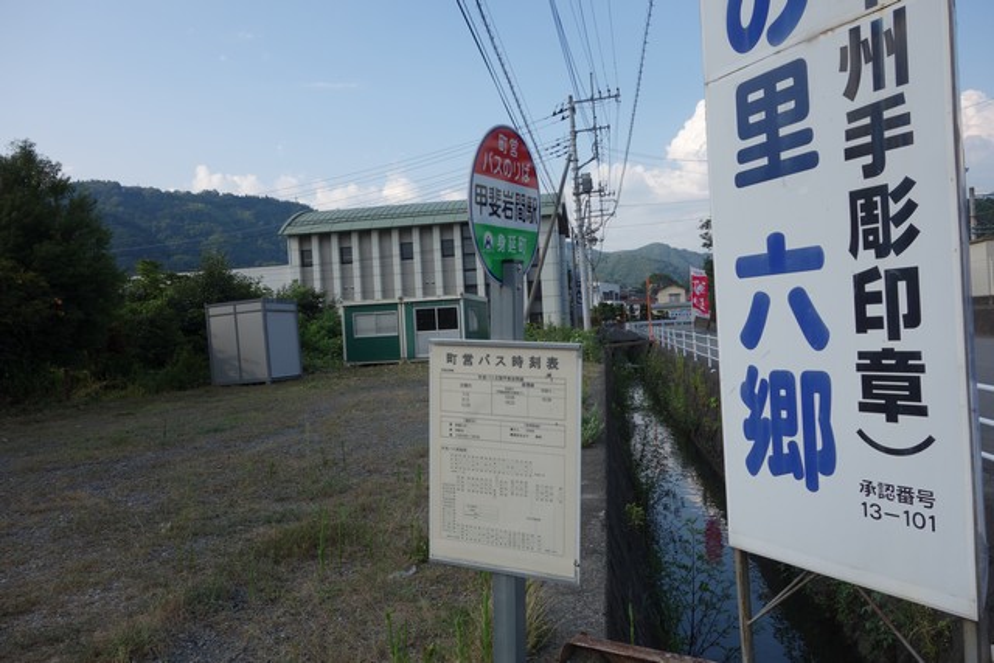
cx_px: 497
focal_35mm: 28
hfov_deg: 65.5
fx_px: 773
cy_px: 332
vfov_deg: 46.4
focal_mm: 10.4
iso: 125
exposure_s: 1/320
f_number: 5.6
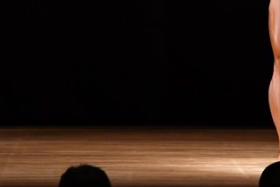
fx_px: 4314
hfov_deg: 3.7
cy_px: -31
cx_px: 236
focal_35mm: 555
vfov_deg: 2.5
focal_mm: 150
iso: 4000
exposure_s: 1/400
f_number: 5.6
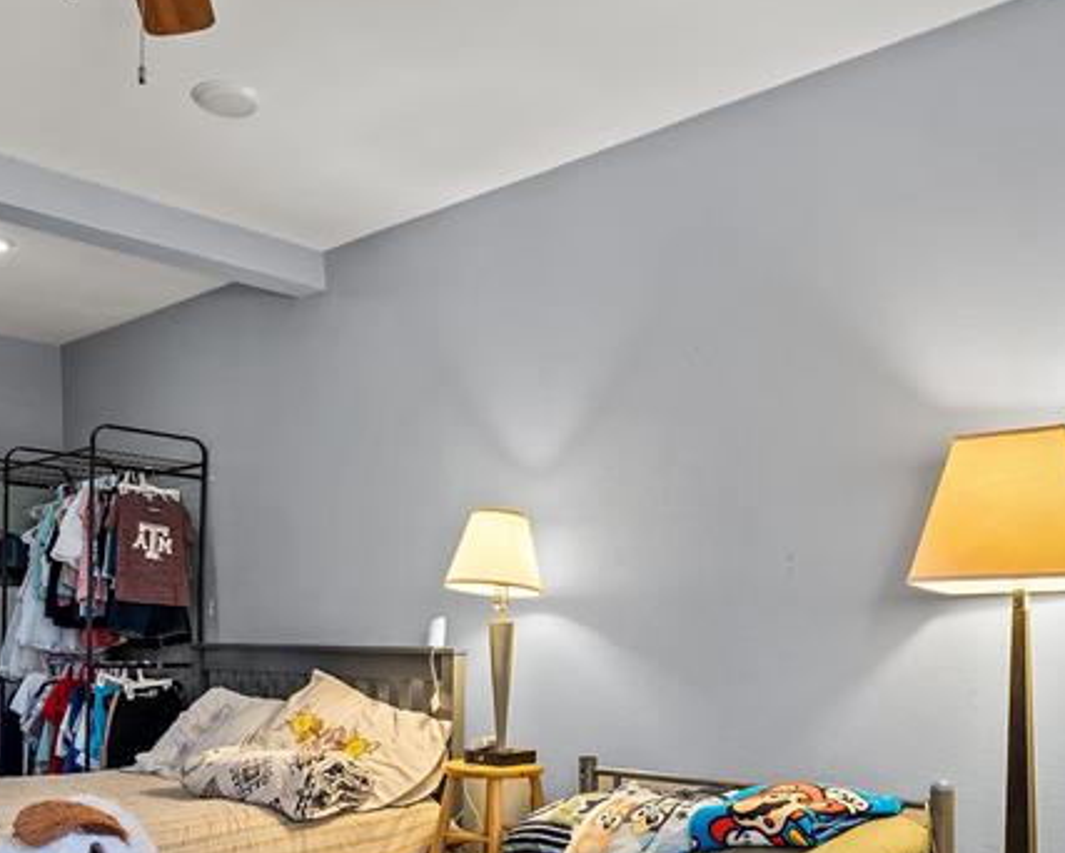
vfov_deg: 39.4
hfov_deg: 50.2
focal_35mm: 36
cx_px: 479
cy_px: 698
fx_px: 1135
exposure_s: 1/2
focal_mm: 16
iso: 500
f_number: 8
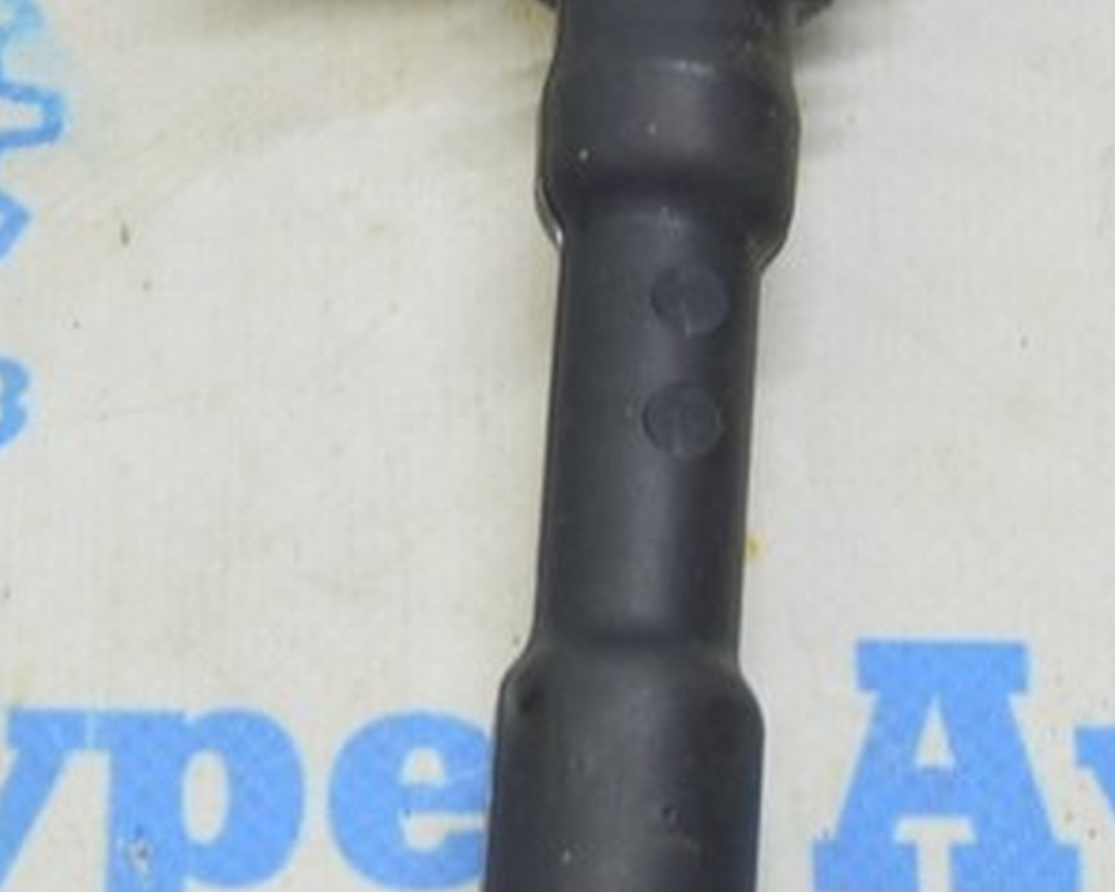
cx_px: -158
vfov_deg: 8.4
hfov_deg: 10.3
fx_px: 6107
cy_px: 224
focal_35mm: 185
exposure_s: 1/20
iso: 400
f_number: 5.6
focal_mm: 38
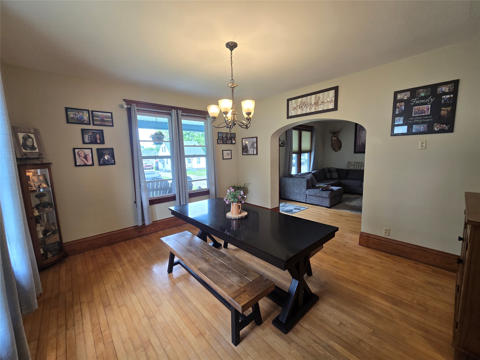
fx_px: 180
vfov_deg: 89.9
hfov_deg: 106.2
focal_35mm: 13
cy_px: 180
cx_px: 240
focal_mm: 2.2
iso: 100
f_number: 2.2
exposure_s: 1/60
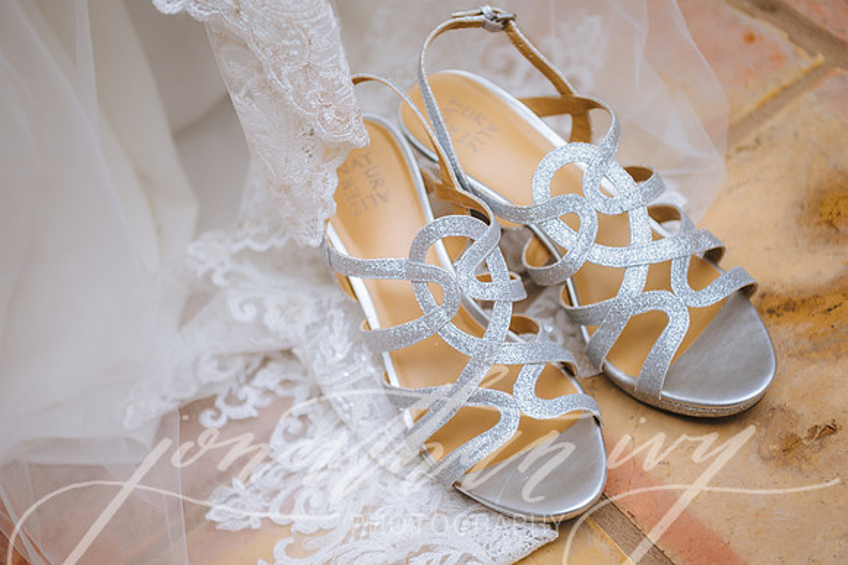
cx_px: 424
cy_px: 282
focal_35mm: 70
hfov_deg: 28.9
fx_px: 1648
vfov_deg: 19.4
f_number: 2.8
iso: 125
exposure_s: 1/400
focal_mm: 70
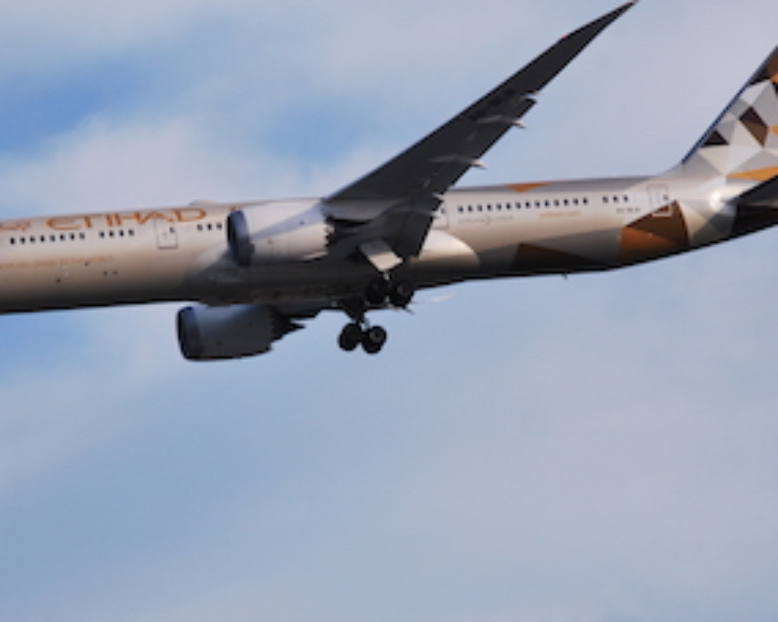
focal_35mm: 372
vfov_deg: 4.2
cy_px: 275
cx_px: 392
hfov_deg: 5.2
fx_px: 8563
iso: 200
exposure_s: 1/1600
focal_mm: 150
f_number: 5
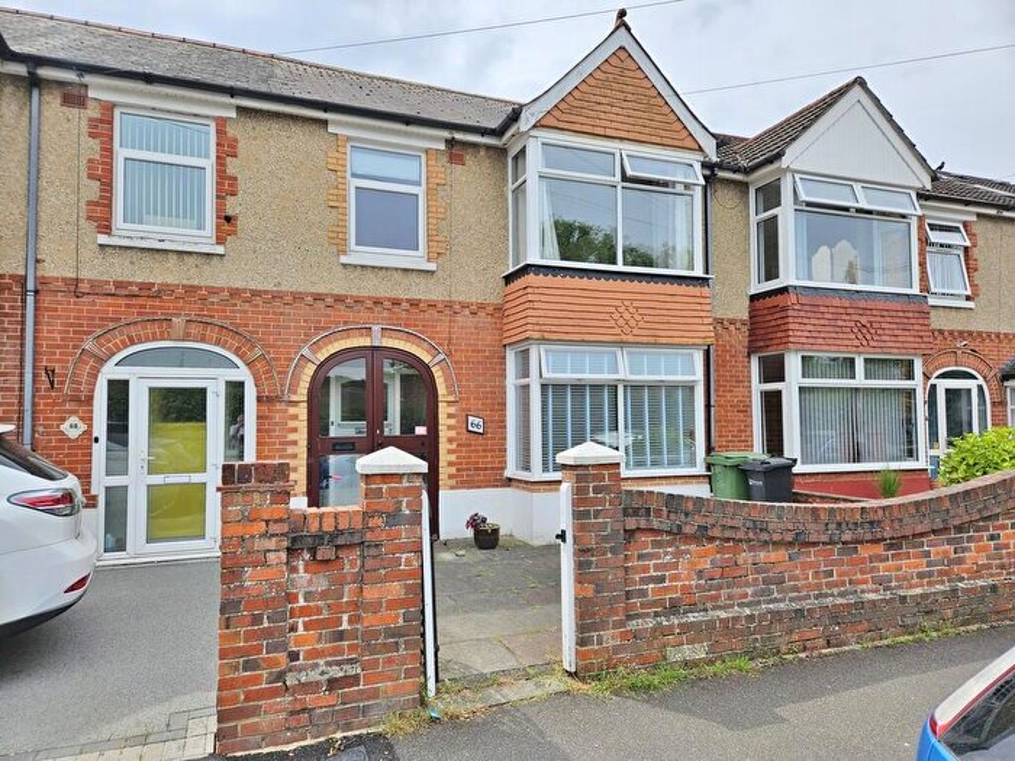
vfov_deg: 58.9
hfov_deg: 73.9
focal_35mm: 23
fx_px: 674
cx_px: 508
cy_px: 380
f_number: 1.8
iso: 25
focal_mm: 5.4
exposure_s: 1/1728
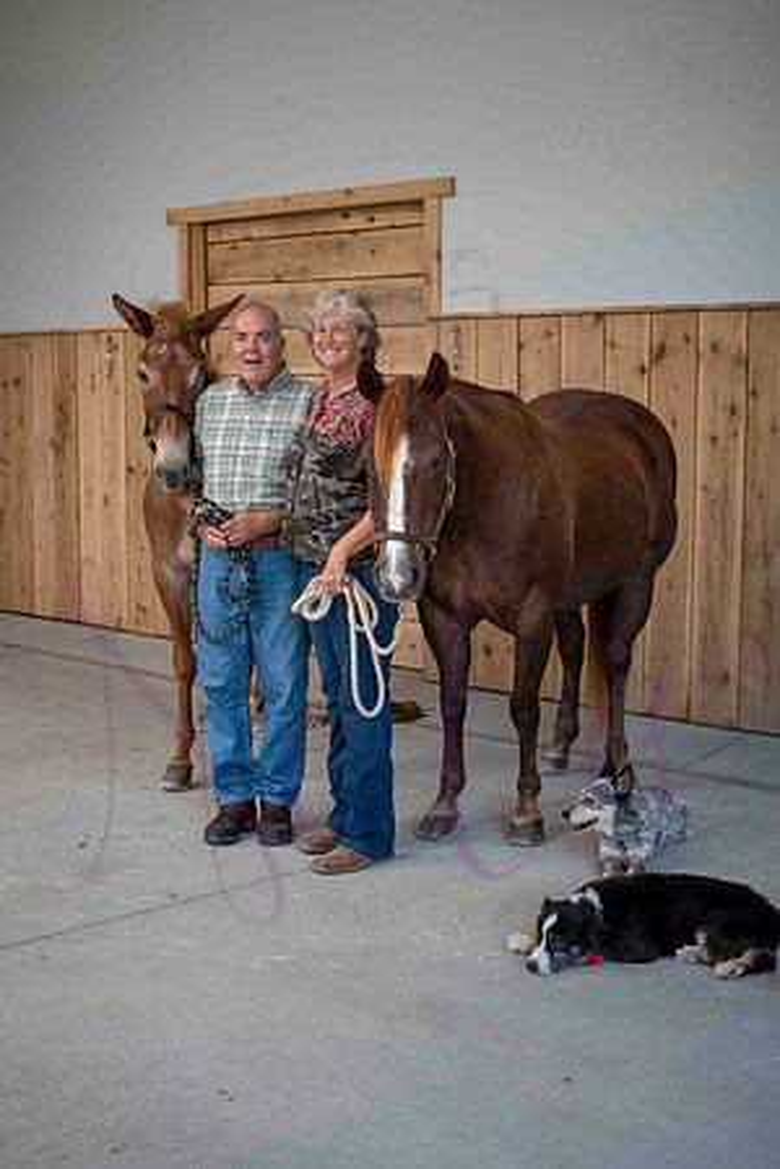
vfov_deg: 39.6
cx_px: 390
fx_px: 1625
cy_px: 584
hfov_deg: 27.0
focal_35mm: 50
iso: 400
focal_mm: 50
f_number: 9
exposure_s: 1/160
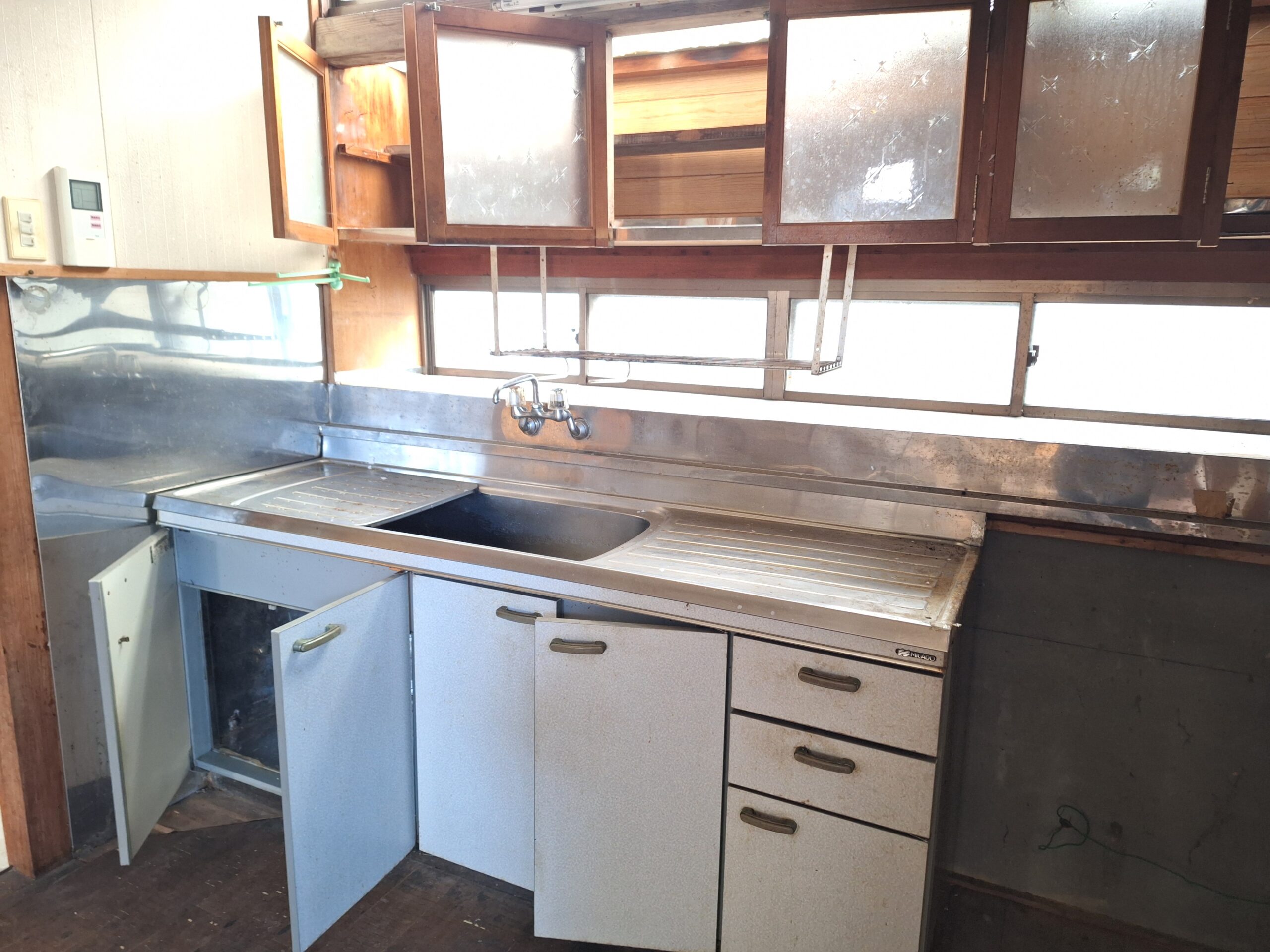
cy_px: 476
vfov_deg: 58.9
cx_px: 635
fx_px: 844
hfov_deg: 73.9
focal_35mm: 23
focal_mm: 5.54
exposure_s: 1/20
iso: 640
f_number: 1.8
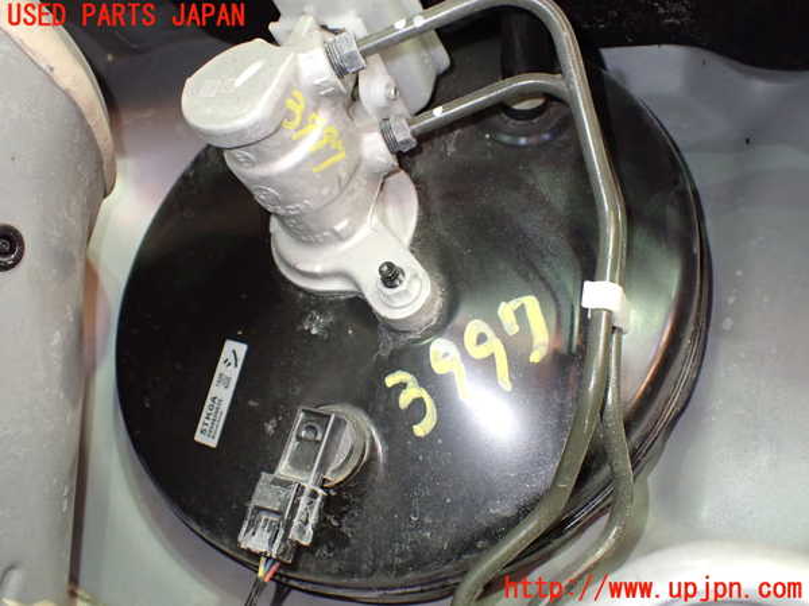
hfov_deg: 60.0
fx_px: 701
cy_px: 303
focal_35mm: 30
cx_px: 404
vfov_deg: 46.8
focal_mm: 5.4
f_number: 2.3
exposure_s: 1/40
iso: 800
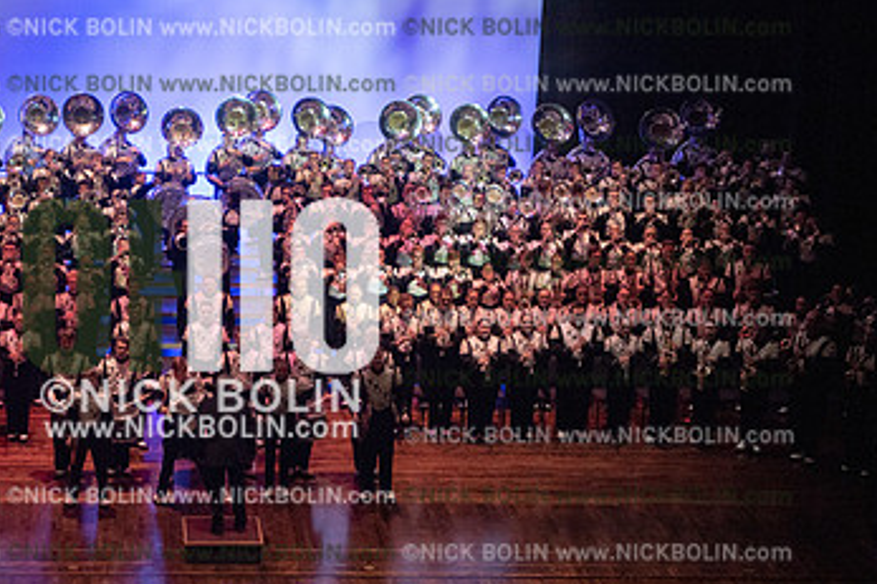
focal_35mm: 87
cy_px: 320
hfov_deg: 23.1
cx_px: 200
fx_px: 2118
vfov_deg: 15.7
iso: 2000
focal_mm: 52
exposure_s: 1/250
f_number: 2.8
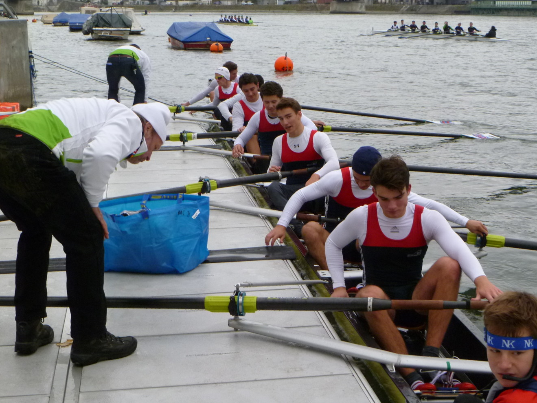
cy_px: 215
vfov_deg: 25.6
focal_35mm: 57
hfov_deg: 33.7
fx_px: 884
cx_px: 306
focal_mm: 8.4
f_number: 3.8
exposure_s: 1/200
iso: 320
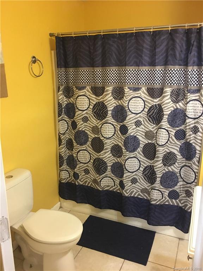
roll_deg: -0.1
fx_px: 227
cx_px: 102
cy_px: 136
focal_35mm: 29
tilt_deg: -15.0
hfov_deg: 48.2
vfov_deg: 61.7
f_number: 2.2
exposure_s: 1/4
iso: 80
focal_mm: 4.15
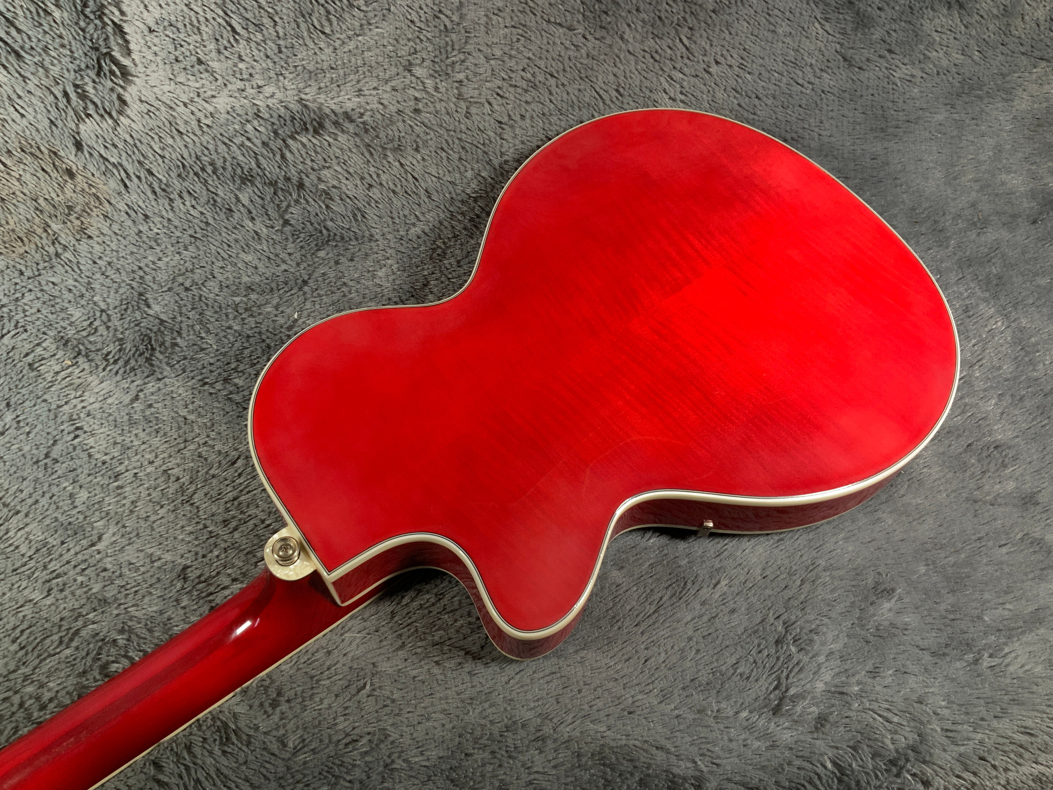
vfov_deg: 48.2
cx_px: 526
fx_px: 882
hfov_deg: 61.7
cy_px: 395
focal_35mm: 29
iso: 64
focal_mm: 3
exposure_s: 1/78
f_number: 1.8
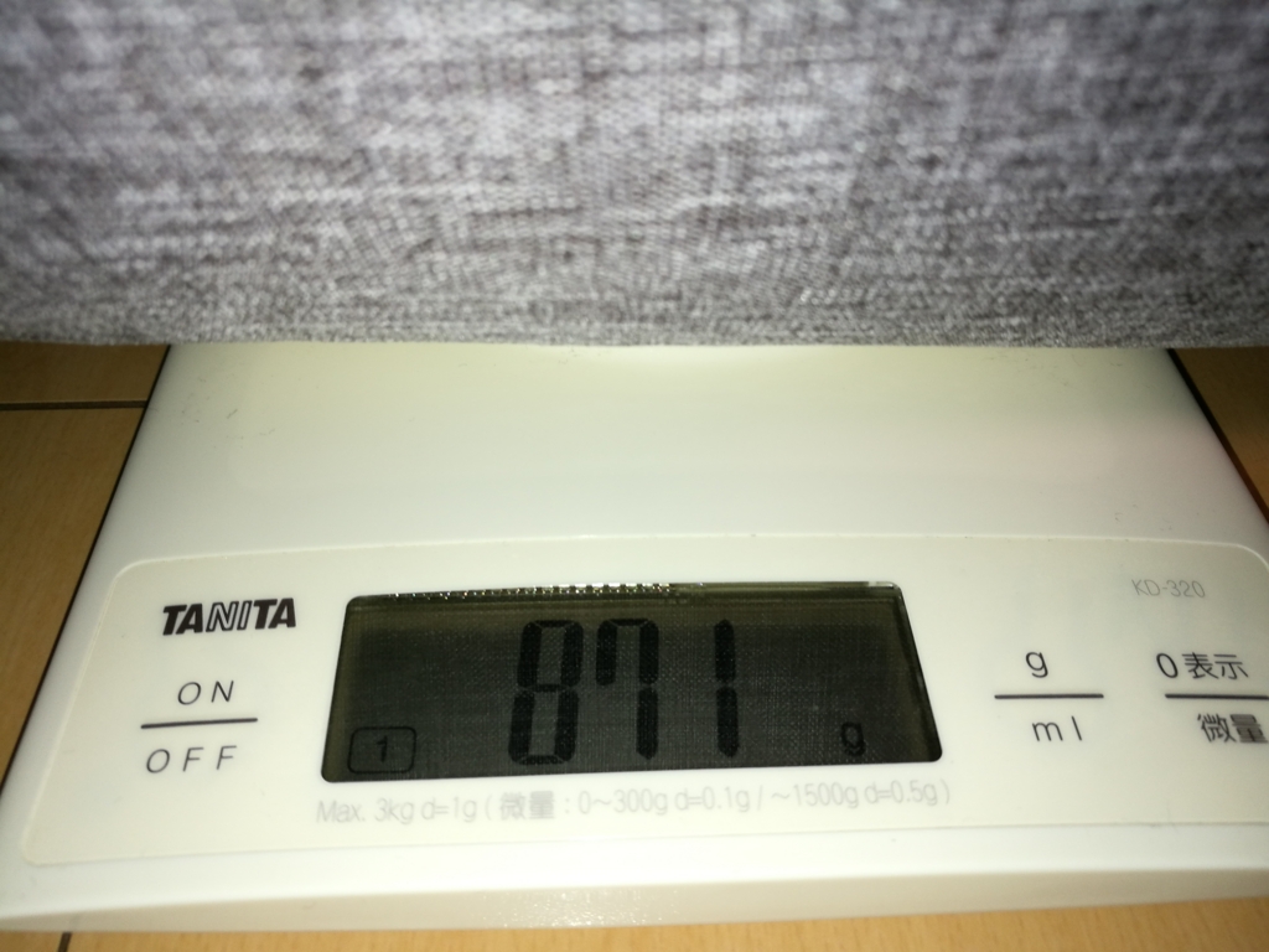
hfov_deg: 65.3
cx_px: 634
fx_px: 990
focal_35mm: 27
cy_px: 476
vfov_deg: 51.4
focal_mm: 4.5
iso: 64
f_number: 2.2
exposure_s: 1/60
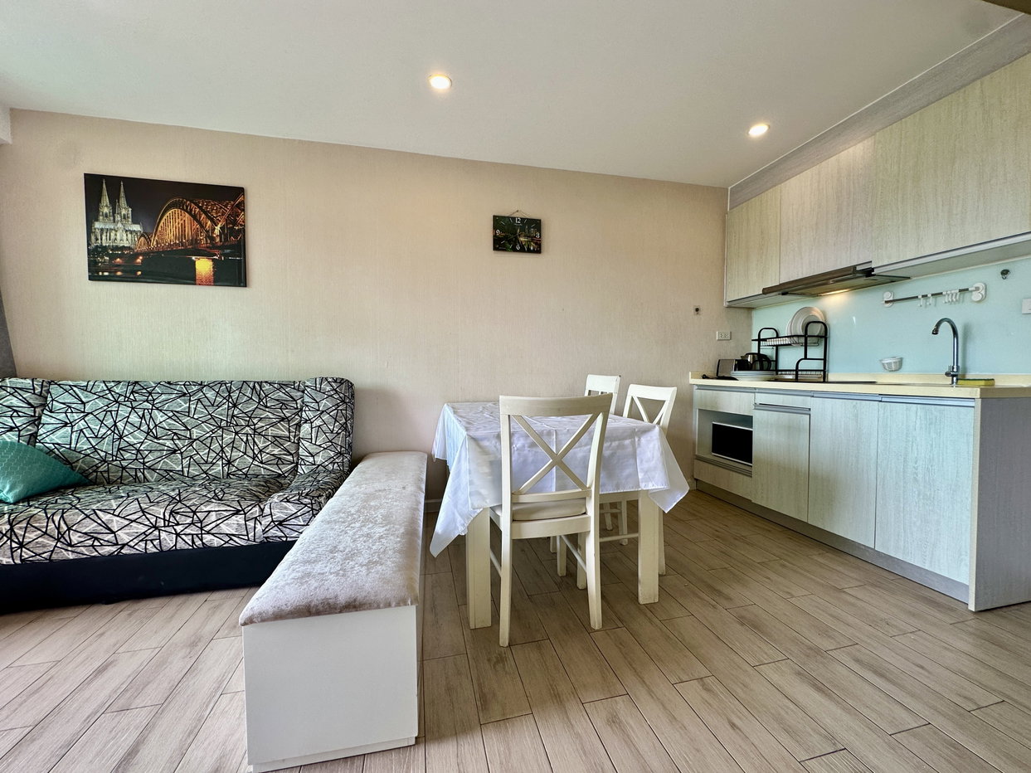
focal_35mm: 14
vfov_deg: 85.7
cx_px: 516
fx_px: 417
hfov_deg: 102.1
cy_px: 386
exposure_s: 1/100
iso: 64
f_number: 2.2
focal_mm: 2.22
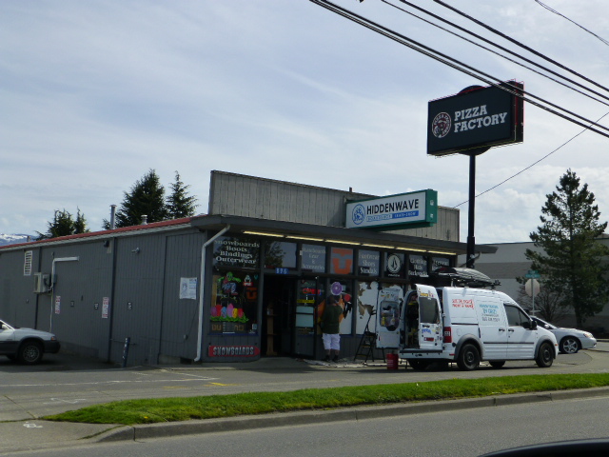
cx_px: 304
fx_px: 721
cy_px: 228
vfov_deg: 35.1
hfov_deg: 45.8
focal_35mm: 41
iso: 160
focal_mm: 7.4
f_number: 3.9
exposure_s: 1/1300
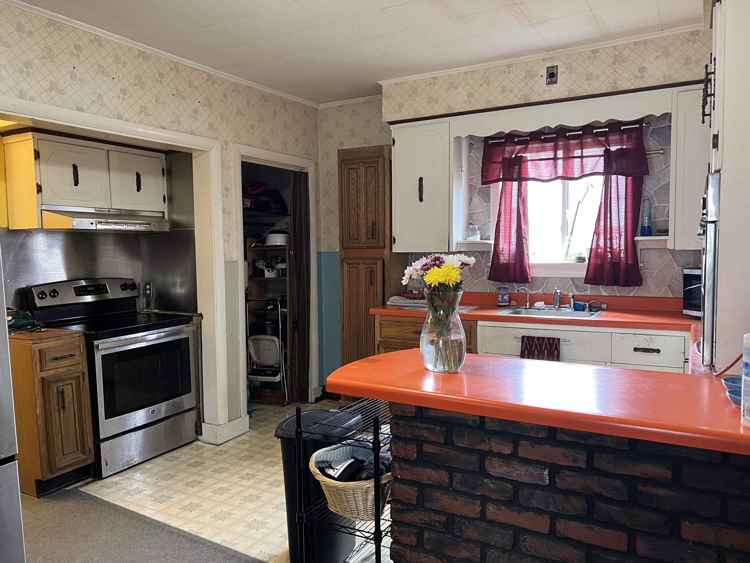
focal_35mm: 26
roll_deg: +0.5
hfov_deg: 67.3
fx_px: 563
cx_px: 375
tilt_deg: -3.9
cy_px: 282
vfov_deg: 53.1
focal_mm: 5.7
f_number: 1.5
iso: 160
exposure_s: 1/60
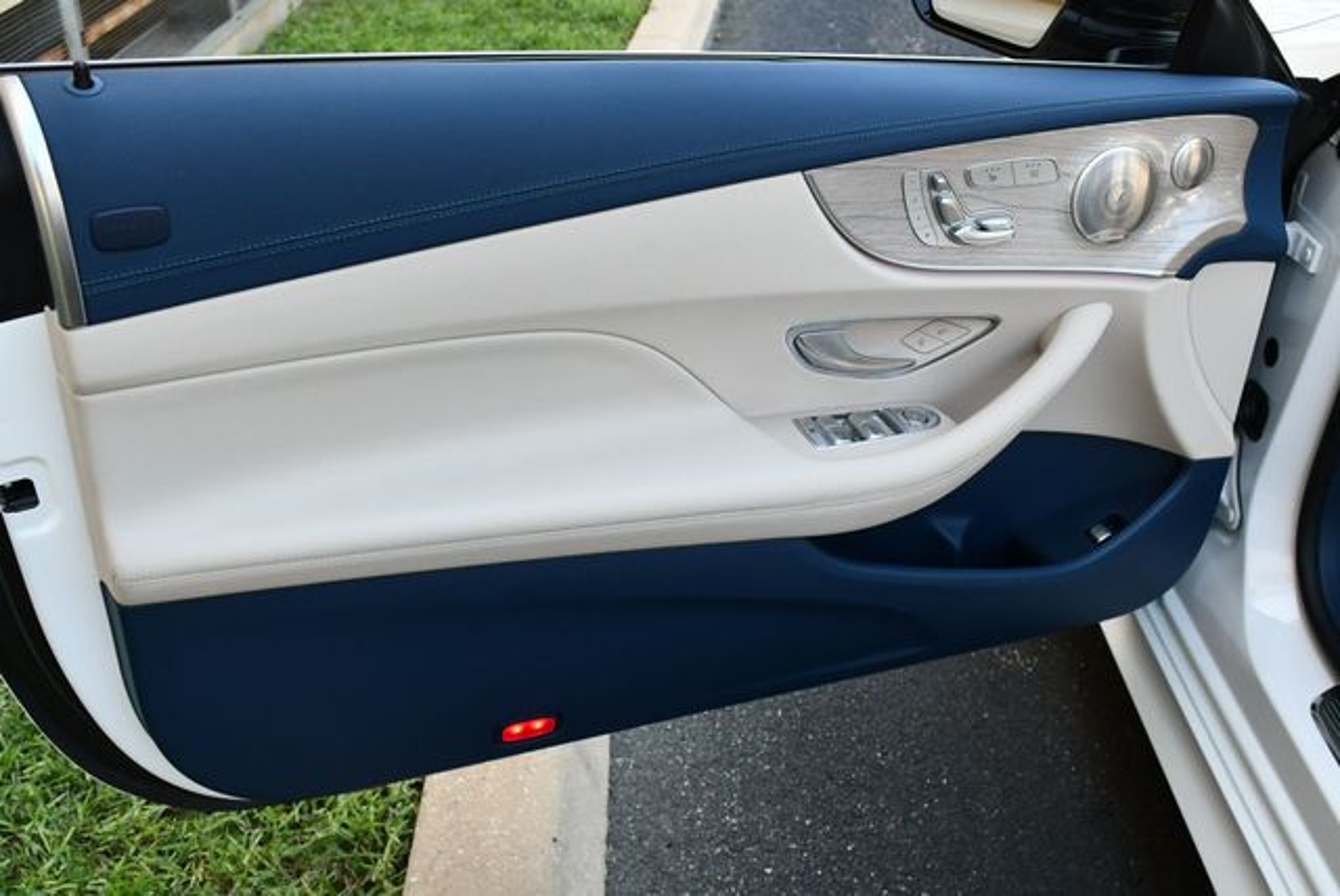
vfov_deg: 36.9
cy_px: 448
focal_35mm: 36
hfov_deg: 53.1
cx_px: 670
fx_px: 1341
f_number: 5
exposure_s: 1/250
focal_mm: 18
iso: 400
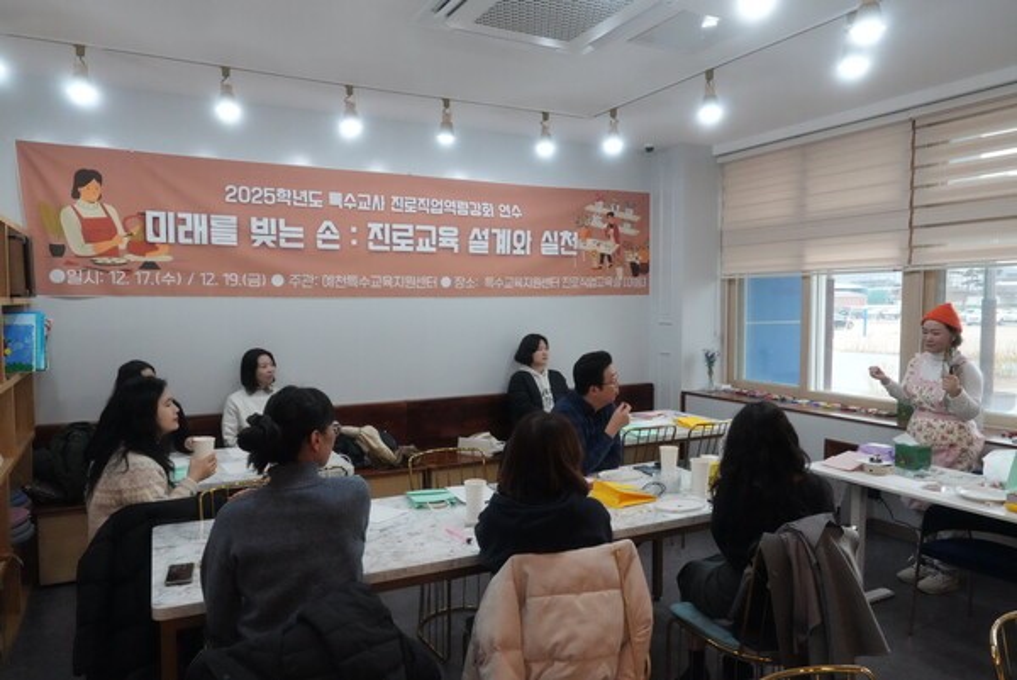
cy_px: 340
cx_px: 508
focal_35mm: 25
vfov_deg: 51.4
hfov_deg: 71.5
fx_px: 707
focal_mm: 25
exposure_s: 1/100
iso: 8000
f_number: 16
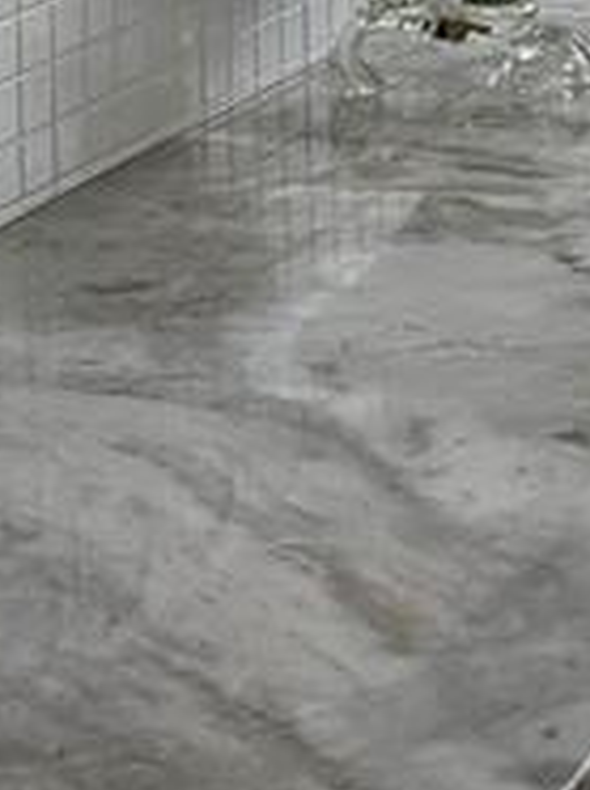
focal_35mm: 155
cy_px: -110
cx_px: 989
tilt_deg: -11.6
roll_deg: -1.1
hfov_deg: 9.2
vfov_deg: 12.5
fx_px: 3531
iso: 200
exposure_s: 1/155
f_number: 1.78
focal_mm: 6.76
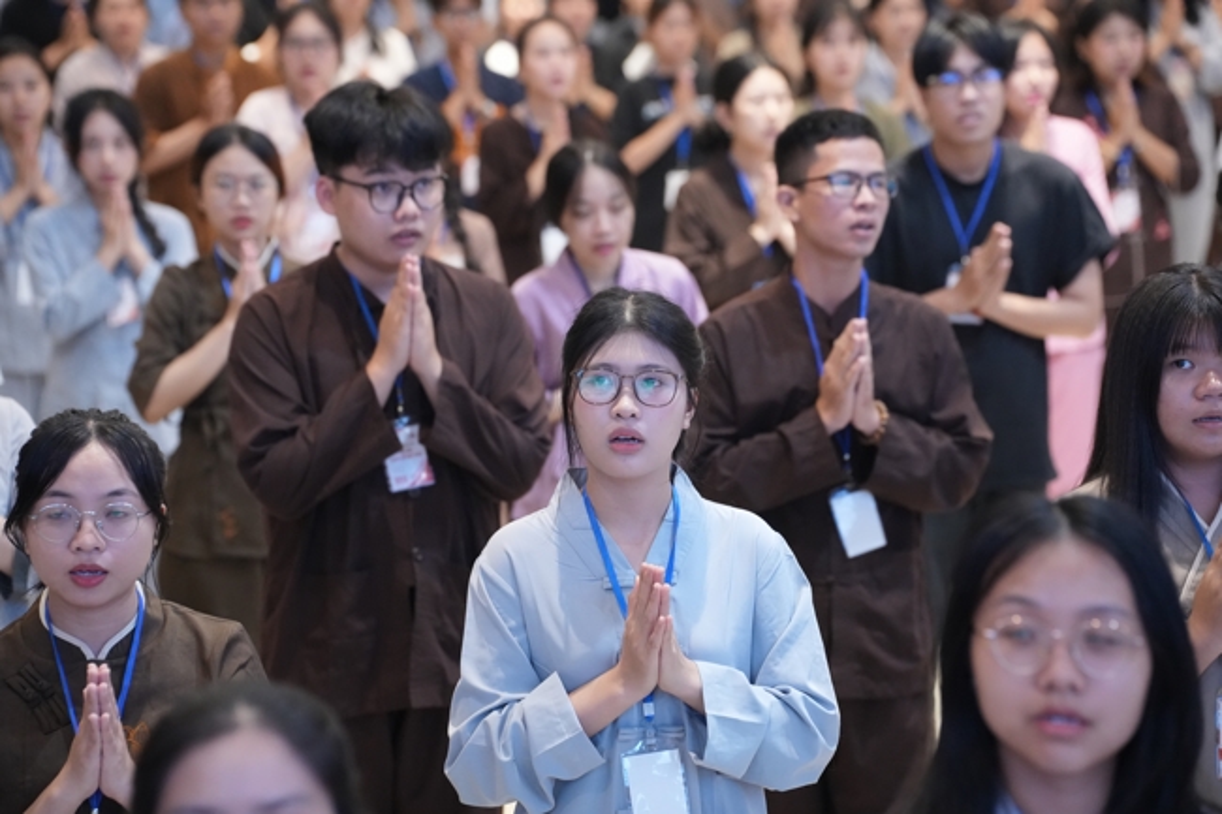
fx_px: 3936
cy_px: 407
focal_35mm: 116
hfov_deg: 17.6
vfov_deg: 11.8
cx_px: 611
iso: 6400
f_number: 4
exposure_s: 1/160
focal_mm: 116
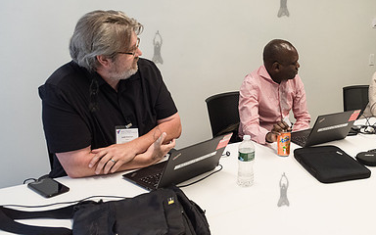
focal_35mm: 37
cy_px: 94
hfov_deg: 50.5
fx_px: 379
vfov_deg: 34.3
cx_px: 283
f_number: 4.5
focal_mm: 24
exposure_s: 1/250
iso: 2500
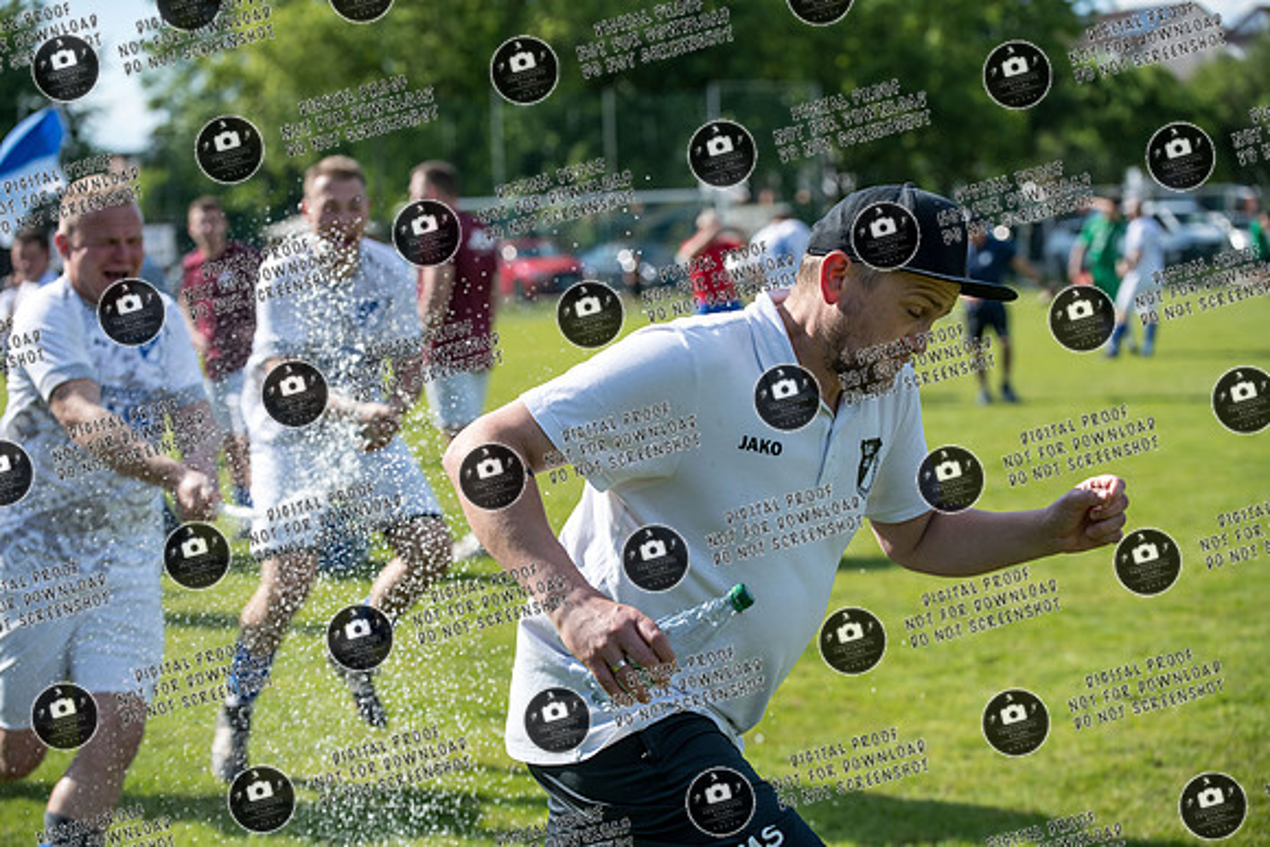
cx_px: 635
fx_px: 2470
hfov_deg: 28.8
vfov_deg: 19.5
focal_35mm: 70
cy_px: 424
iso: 180
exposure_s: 1/1600
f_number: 3.5
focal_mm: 70
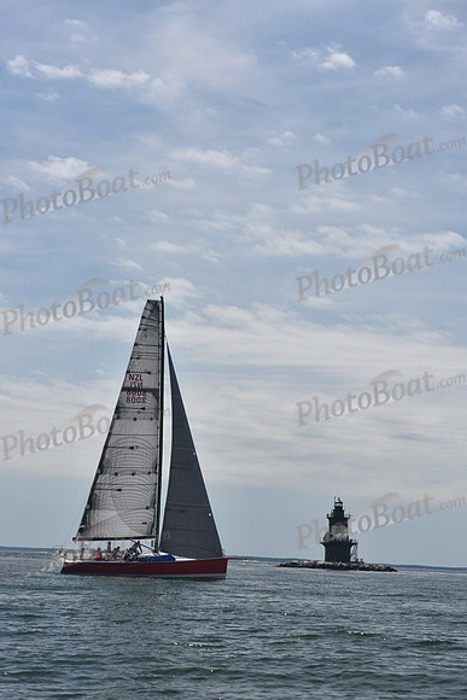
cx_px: 234
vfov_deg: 23.9
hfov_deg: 16.1
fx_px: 1653
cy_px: 350
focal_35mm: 85
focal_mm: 85
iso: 250
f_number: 8
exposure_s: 1/800
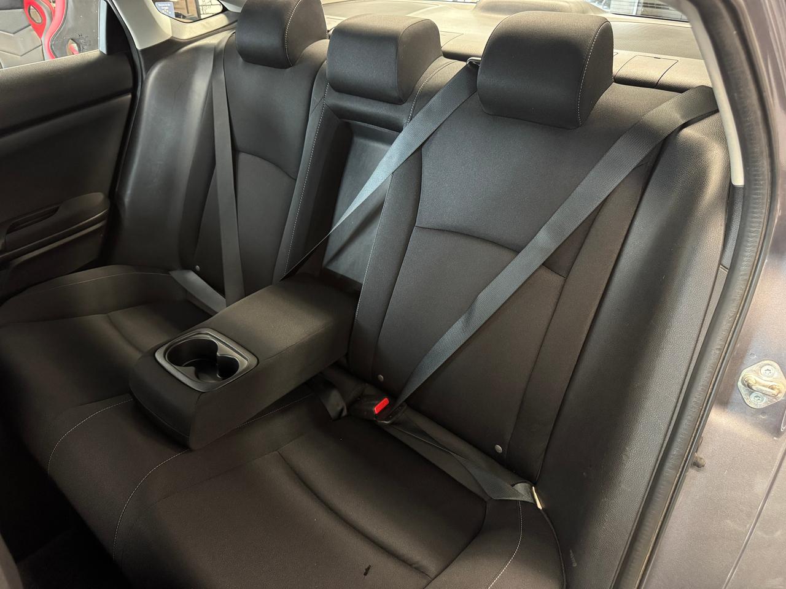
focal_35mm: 24
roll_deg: -0.1
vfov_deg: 56.8
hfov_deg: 71.6
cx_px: 393
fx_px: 545
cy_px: 294
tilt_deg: -32.7
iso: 1000
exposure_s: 1/30
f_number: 1.78
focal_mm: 6.76
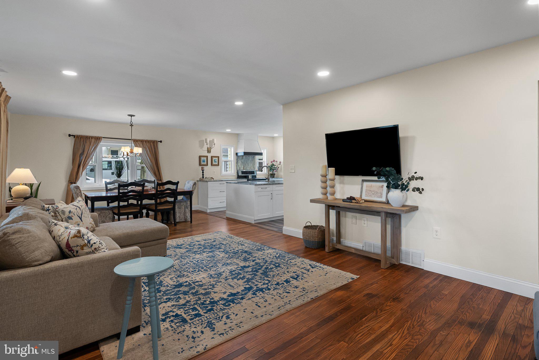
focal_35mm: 17
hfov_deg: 93.3
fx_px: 255
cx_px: 270
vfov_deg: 70.5
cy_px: 180
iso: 3200
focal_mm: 17
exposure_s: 1/40
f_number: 8
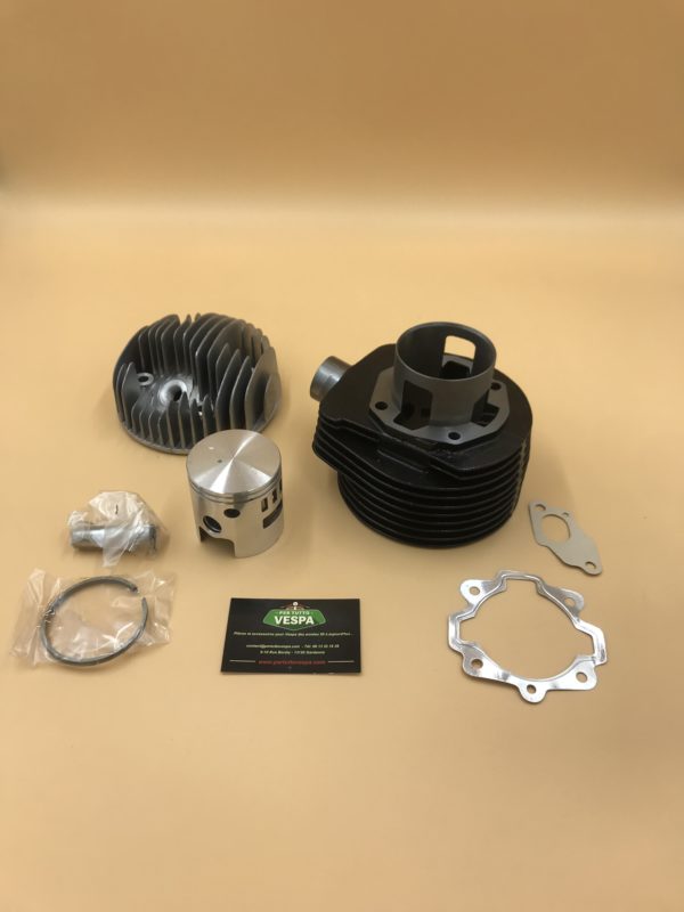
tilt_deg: -42.6
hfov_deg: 49.7
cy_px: 456
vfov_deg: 63.4
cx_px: 342
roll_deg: -1.7
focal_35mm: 28
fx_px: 738
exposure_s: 1/351
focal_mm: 3.99
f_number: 1.8
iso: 20
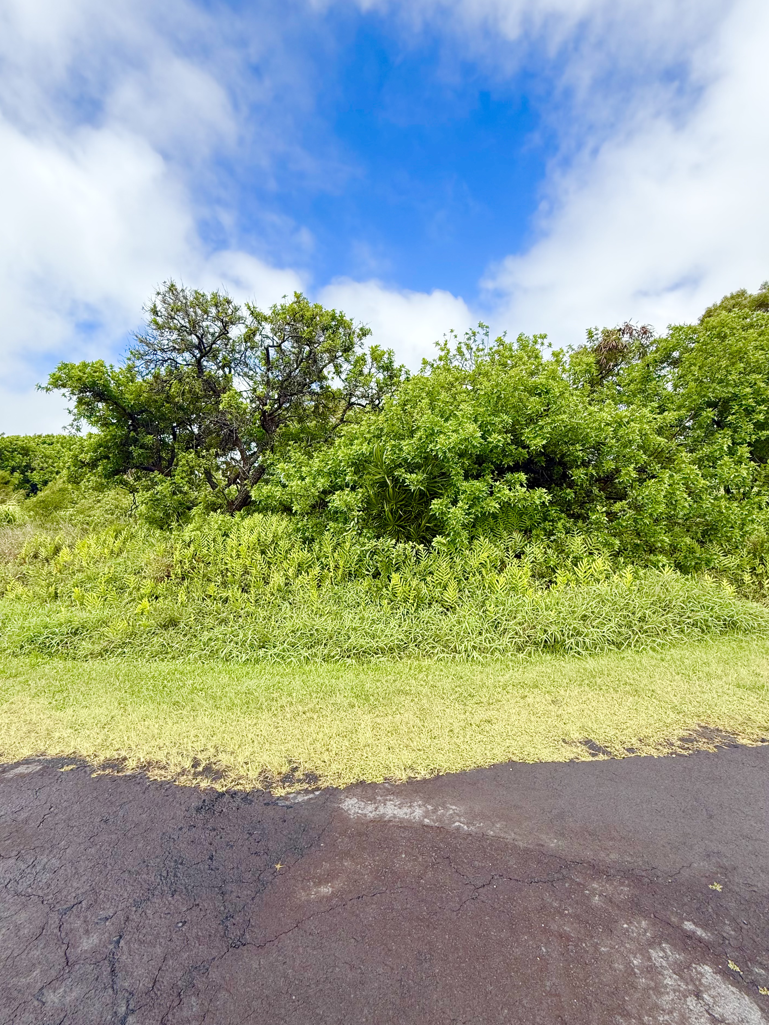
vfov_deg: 98.0
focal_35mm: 15
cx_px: 362
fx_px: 444
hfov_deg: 81.7
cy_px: 545
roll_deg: -0.5
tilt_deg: -4.0
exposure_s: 1/1050
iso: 64
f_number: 2.2
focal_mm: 2.22
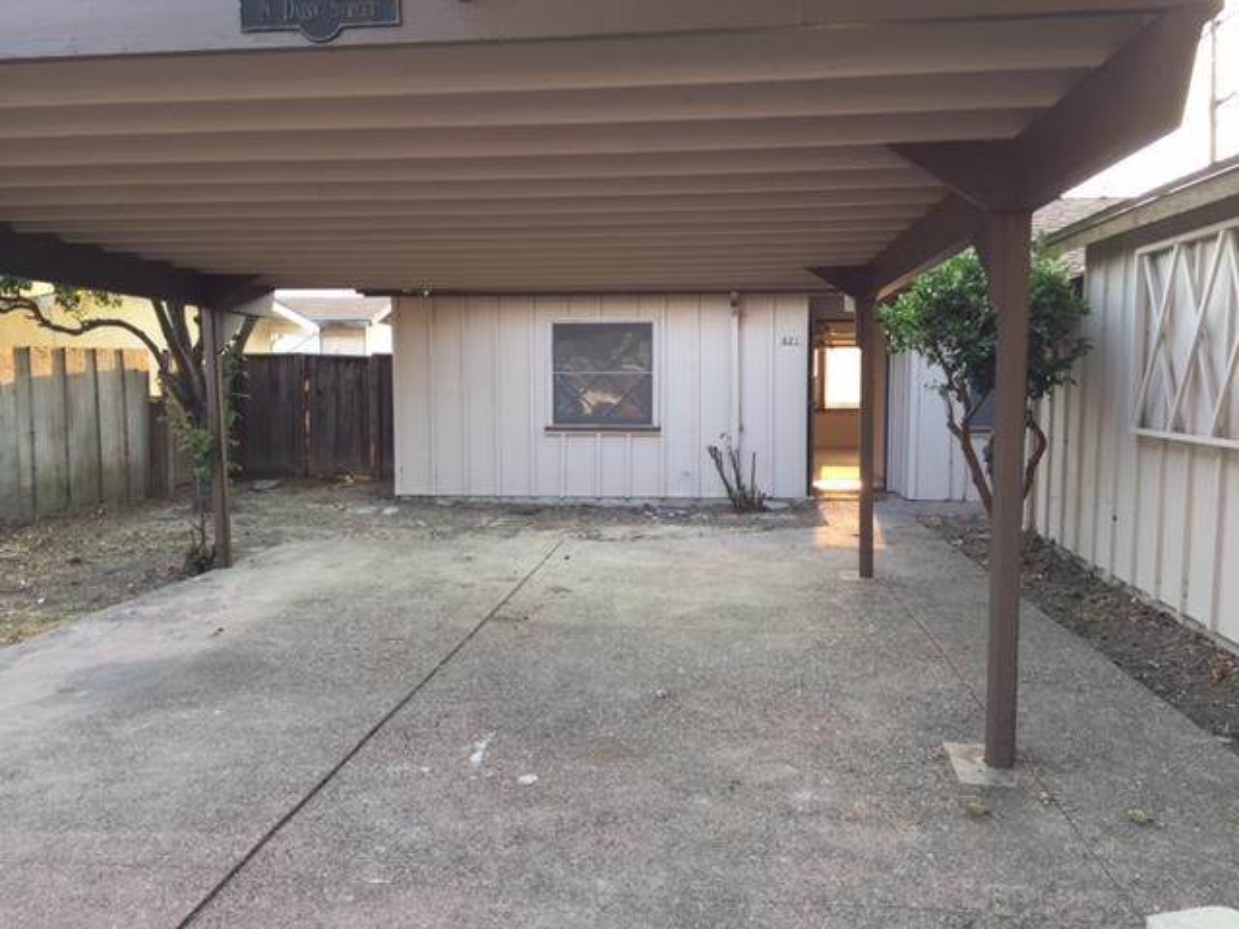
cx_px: 620
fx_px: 1038
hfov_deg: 61.7
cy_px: 464
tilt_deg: -6.1
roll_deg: -0.7
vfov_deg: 48.2
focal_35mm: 29
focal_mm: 4.15
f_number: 2.2
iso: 32
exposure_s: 1/60
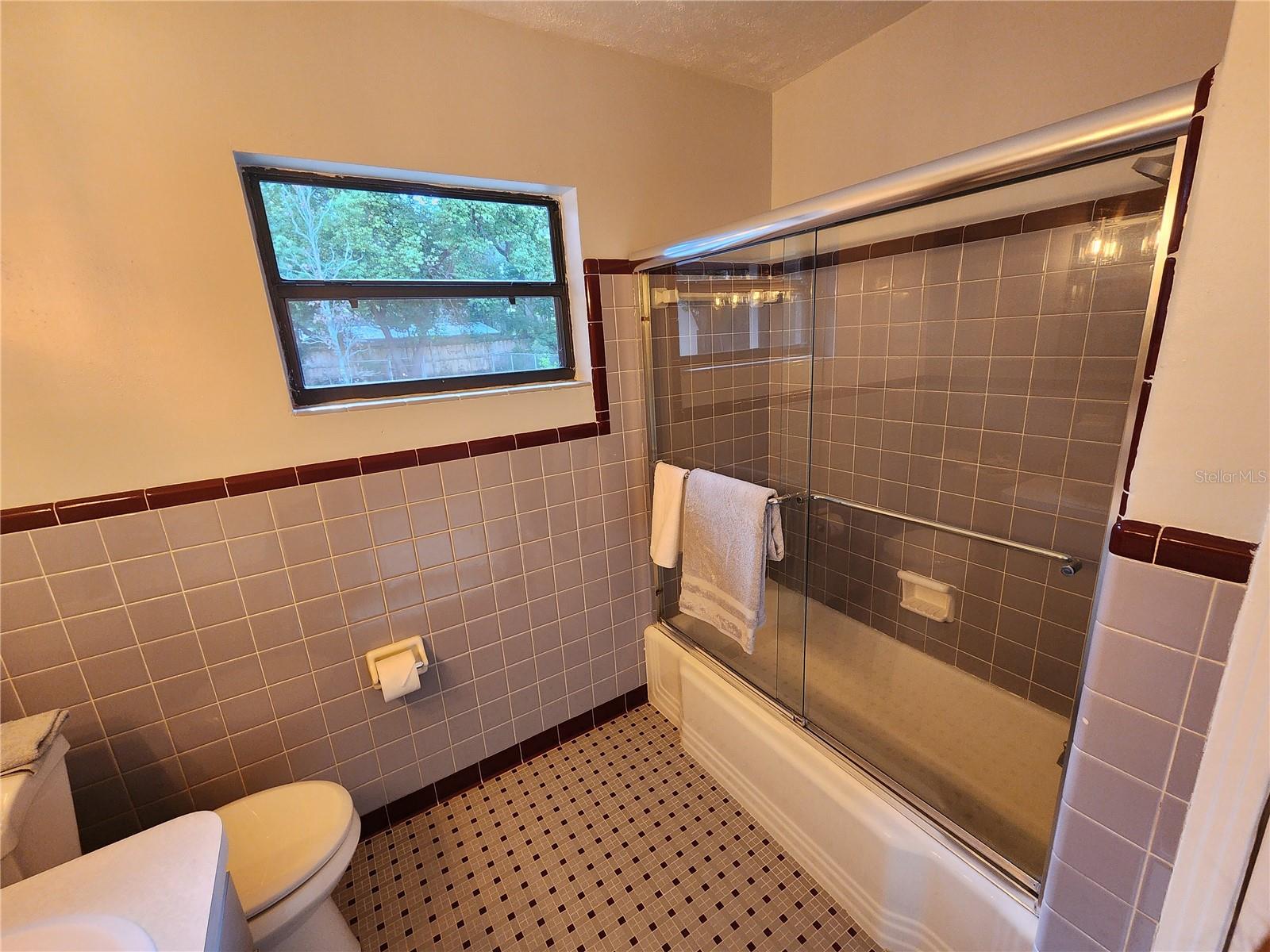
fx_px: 477
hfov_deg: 106.2
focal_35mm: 13
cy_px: 476
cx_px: 635
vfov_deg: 89.9
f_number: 2.2
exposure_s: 1/60
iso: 160
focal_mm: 2.2
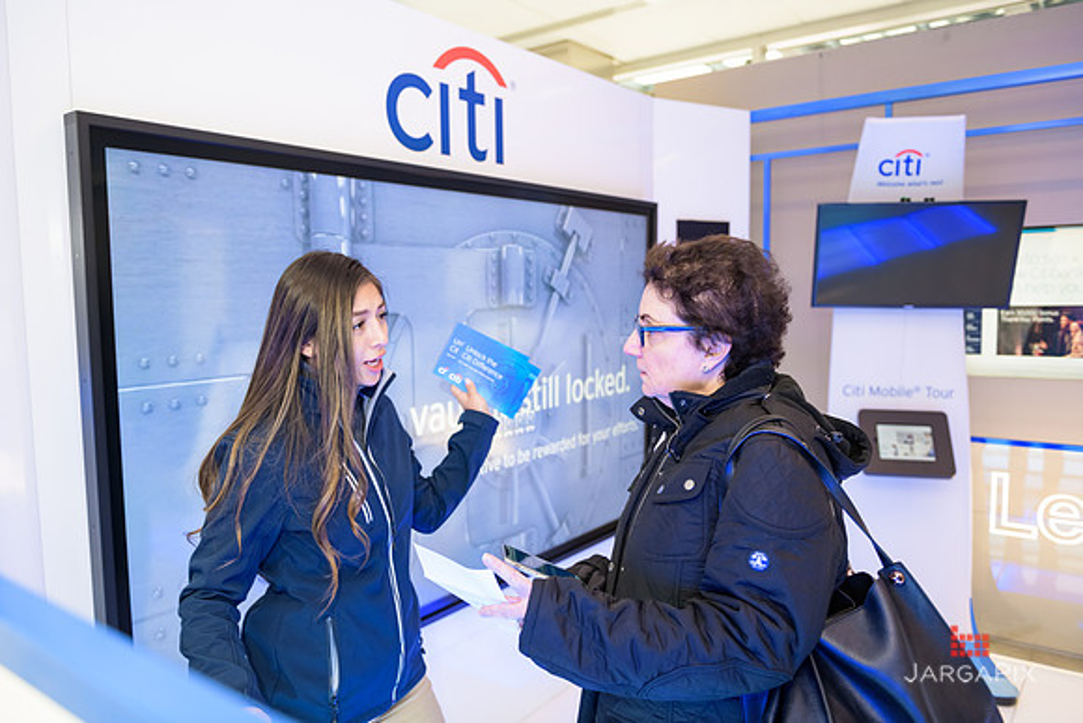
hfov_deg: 67.4
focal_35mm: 27
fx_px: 812
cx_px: 542
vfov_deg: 48.0
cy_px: 362
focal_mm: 27
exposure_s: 1/125
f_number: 3.2
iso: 1000
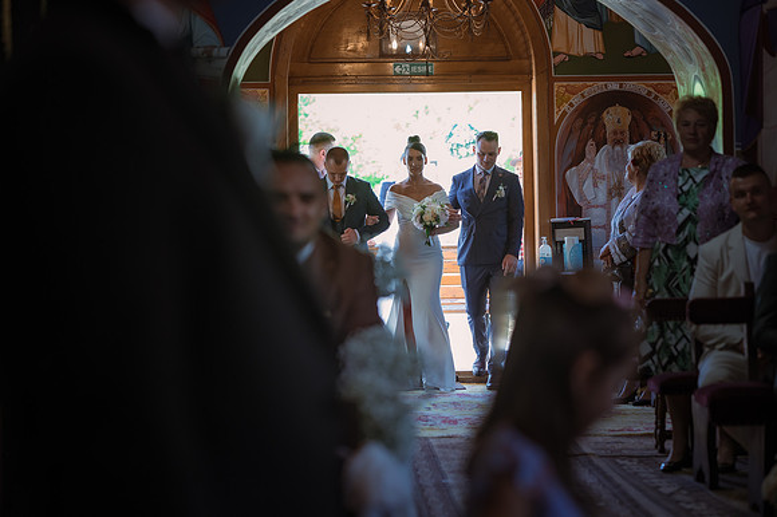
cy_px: 231
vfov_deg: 14.5
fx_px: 2032
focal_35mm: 94
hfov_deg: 21.6
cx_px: 346
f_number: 2.5
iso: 1000
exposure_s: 1/320
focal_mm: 85
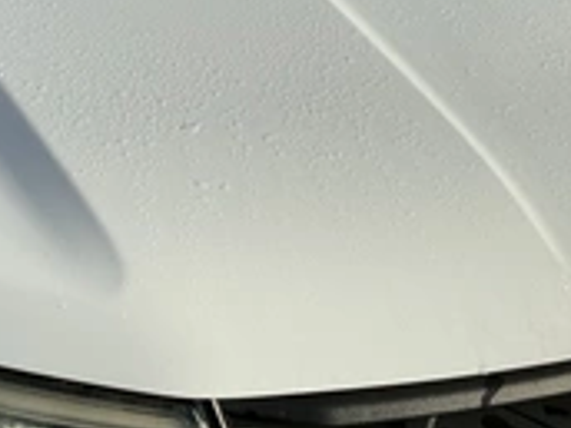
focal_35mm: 65
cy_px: 33
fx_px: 1072
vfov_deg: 22.0
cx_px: 239
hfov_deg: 29.8
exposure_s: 1/3534
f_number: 1.8
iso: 25
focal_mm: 3
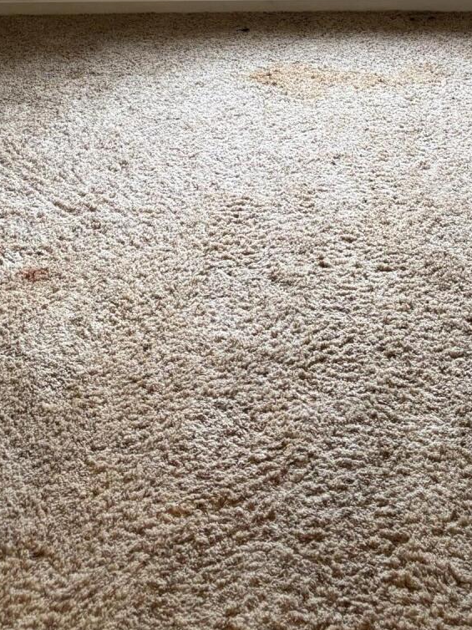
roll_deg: -0.9
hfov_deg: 21.2
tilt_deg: -14.1
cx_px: 342
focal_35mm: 69
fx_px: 1255
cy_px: -68
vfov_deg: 26.0
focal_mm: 5.96
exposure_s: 1/60
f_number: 1.6
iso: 250
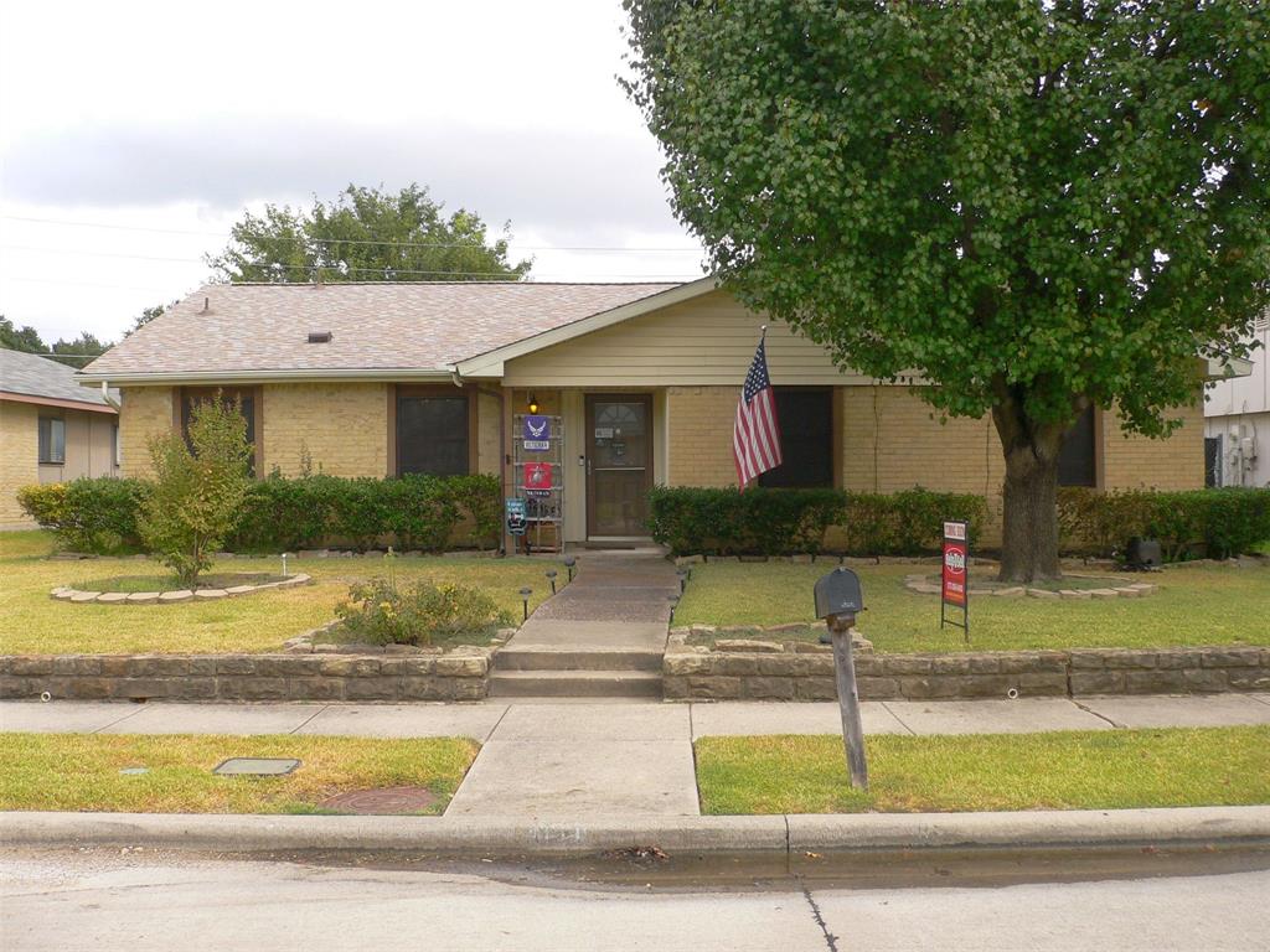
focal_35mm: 35
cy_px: 476
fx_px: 1284
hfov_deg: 52.6
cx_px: 635
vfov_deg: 40.7
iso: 80
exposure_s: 1/125
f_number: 5.6
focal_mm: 5.8
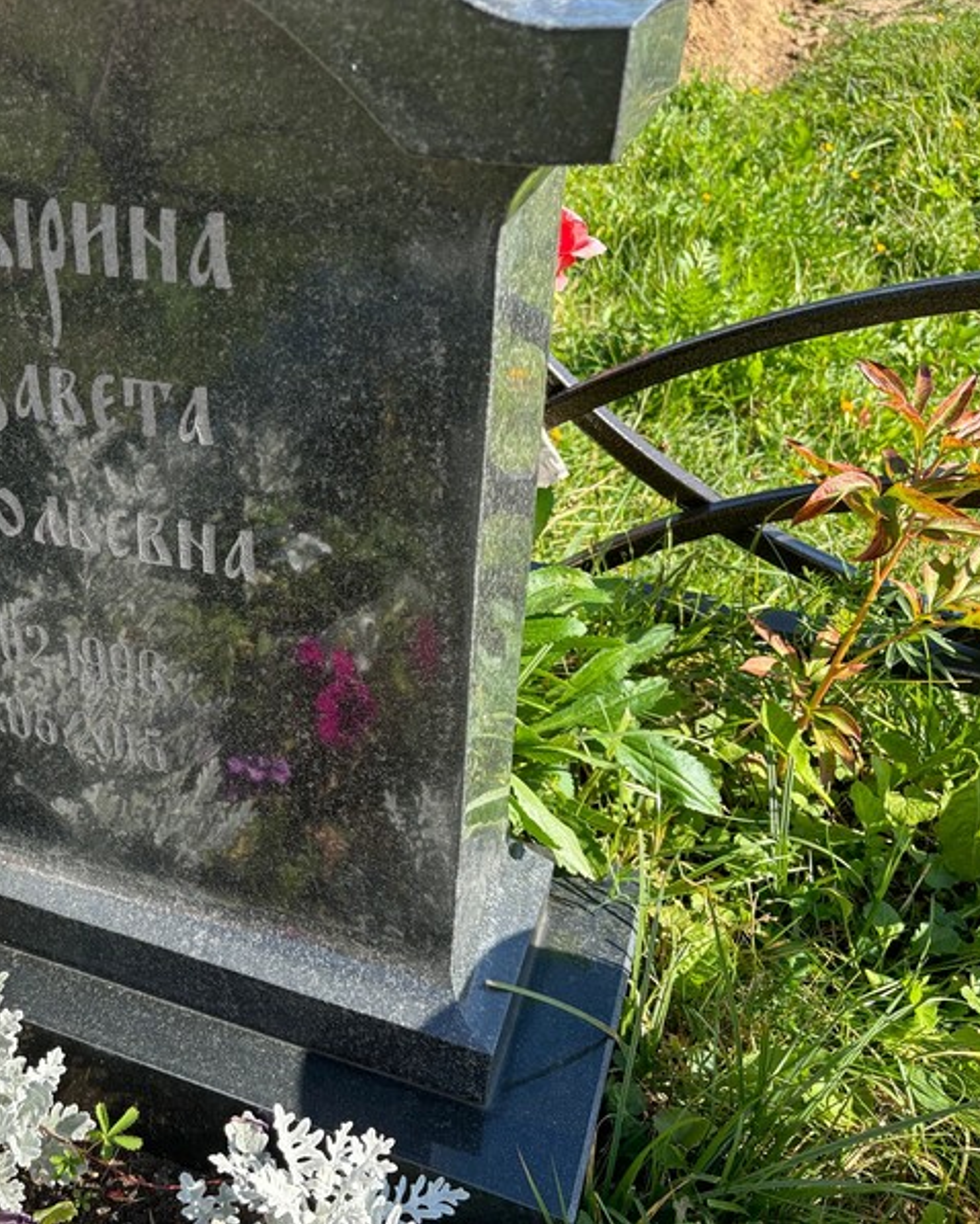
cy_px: 611
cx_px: 189
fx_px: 1232
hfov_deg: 41.4
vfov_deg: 52.8
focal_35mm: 34
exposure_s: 1/844
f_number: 1.6
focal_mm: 5.96
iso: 50
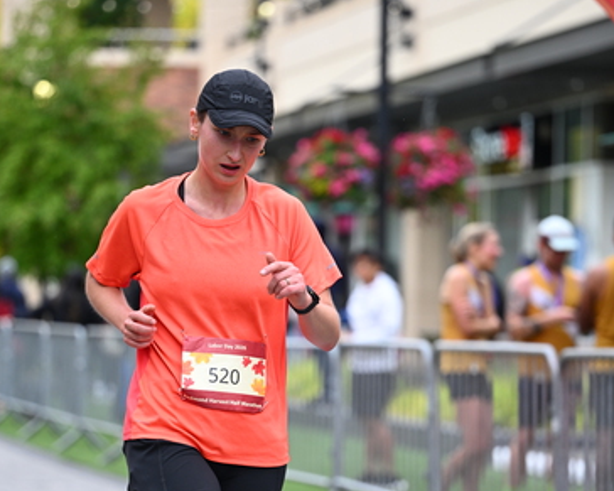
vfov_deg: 9.9
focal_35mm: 156
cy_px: 344
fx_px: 2834
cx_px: 308
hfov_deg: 12.4
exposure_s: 1/1600
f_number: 2.8
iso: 1000
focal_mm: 110
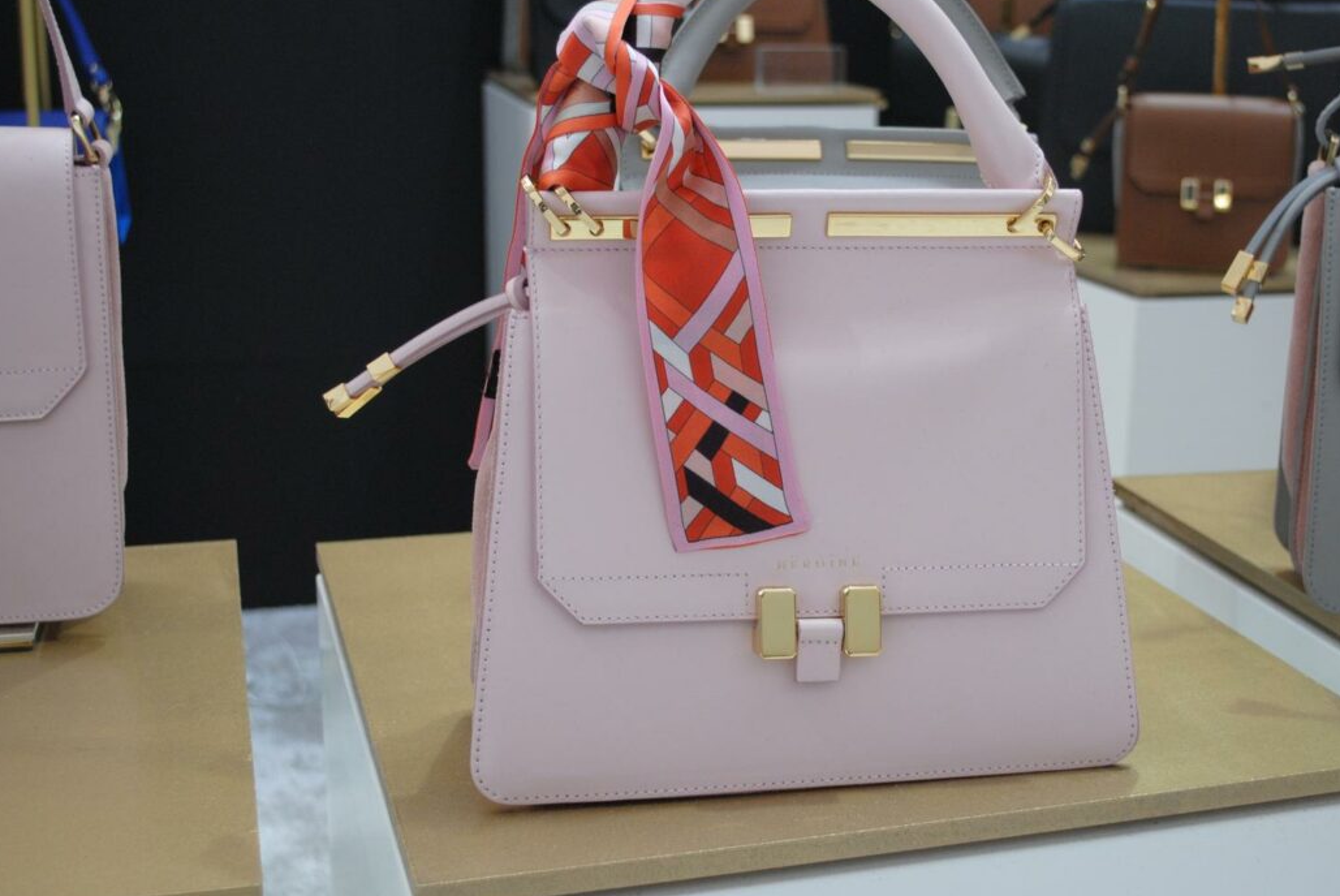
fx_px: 1900
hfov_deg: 38.7
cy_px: 431
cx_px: 783
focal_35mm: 51
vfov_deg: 26.5
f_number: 4.2
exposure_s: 1/60
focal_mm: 26
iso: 400
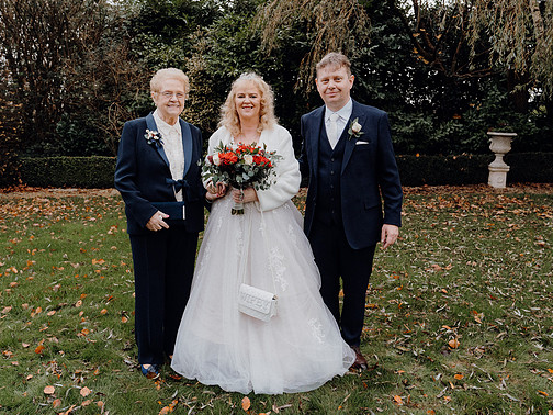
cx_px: 274
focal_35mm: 31
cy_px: 206
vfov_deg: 45.4
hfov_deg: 58.4
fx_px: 495
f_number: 5
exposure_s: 1/250
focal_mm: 28
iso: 3200
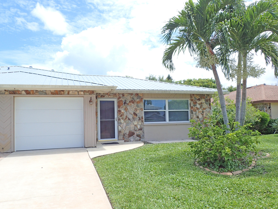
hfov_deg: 61.6
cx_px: 146
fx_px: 233
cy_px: 110
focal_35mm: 29
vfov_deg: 48.2
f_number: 8
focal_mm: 4.5
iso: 100
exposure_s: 1/160
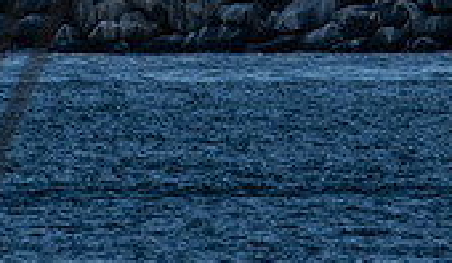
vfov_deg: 1.2
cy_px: -340
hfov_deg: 2.0
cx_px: 185
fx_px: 12705
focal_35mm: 1051
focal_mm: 200
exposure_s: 1/1600
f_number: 6.3
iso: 320
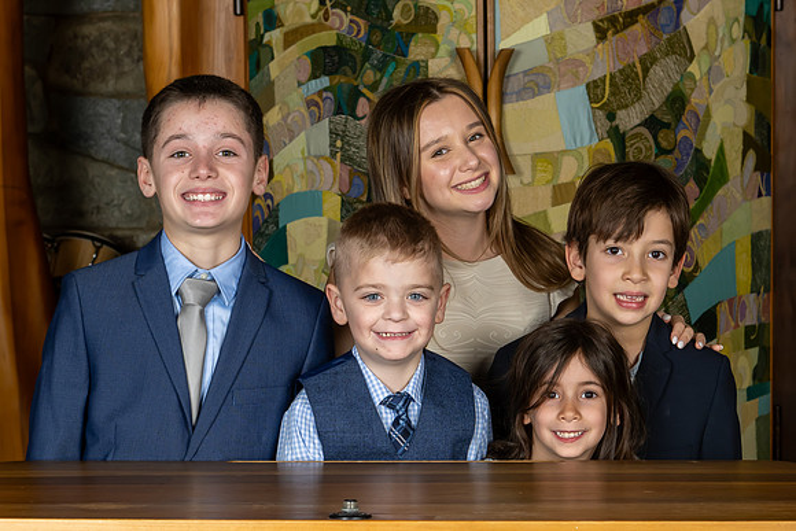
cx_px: 522
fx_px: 2423
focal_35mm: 110
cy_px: 268
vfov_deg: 12.5
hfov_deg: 18.6
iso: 320
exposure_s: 1/200
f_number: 8
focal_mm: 55
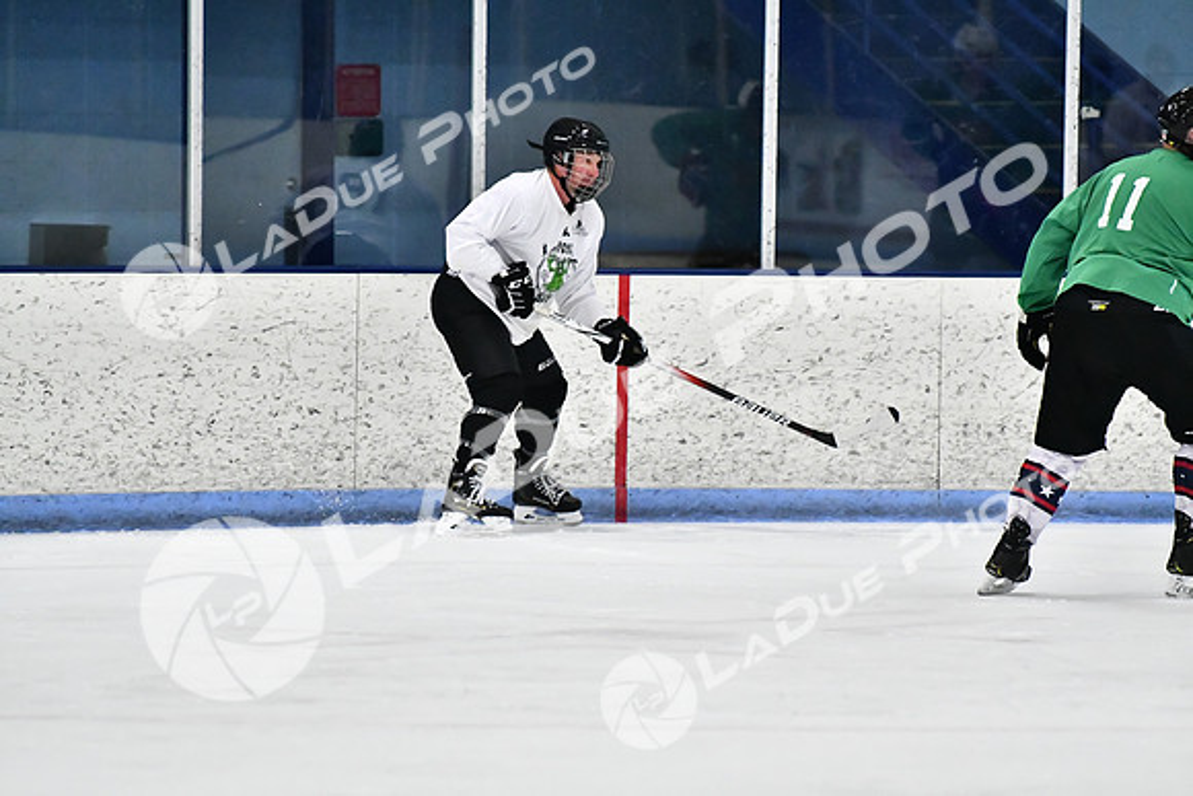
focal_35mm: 285
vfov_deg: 4.8
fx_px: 9446
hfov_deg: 7.2
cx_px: 596
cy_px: 398
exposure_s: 1/1600
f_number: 2.8
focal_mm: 190
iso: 6400
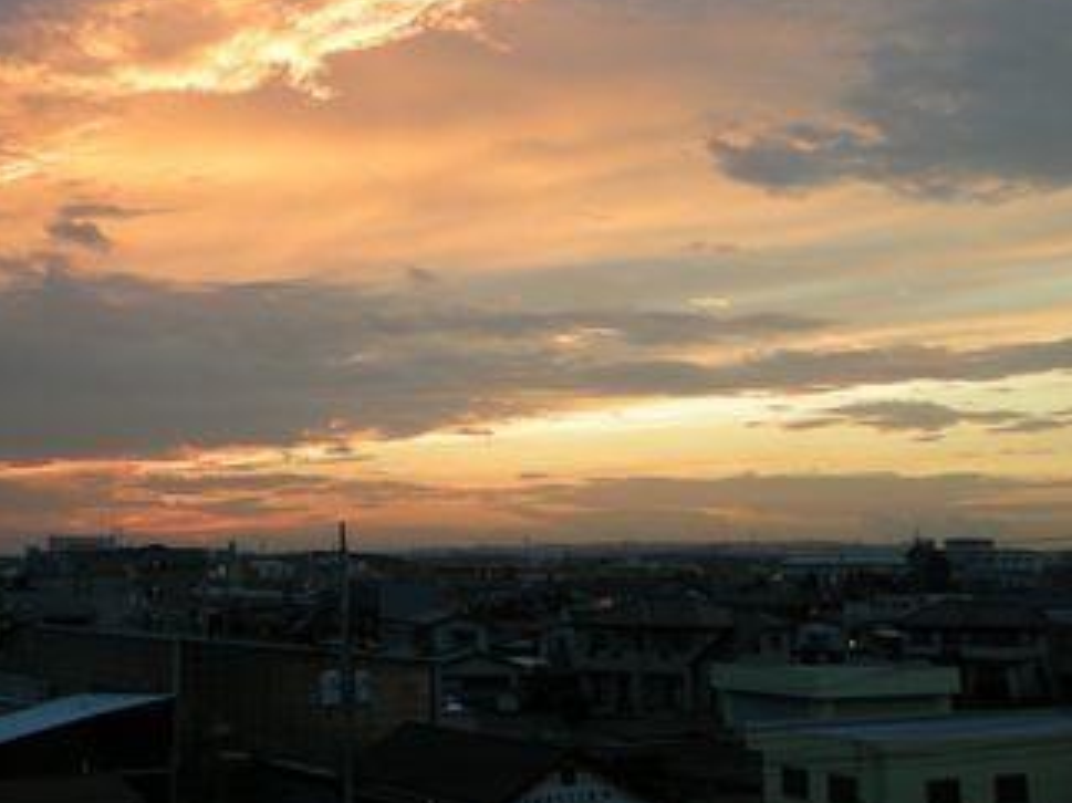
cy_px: 229
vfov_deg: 27.7
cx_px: 415
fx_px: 1610
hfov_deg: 36.7
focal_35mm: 52
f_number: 2.7
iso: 91
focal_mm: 7.5
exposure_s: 1/59.6
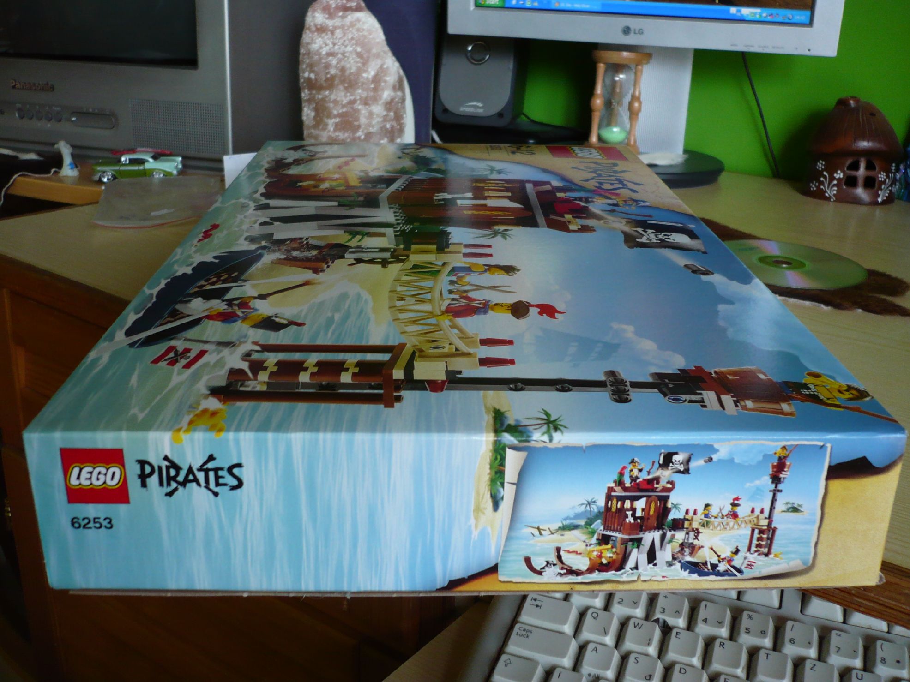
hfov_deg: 52.6
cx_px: 455
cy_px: 341
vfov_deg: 40.7
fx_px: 920
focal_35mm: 35
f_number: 2.8
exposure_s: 1/30
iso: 160
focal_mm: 5.8
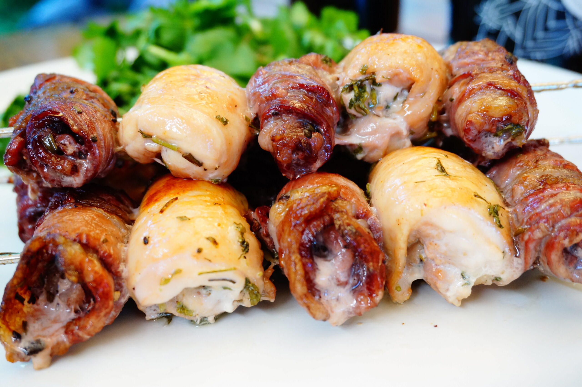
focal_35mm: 46
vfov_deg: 28.9
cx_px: 291
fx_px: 751
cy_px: 194
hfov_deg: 42.4
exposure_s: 1/60
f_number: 5
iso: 1000
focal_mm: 31
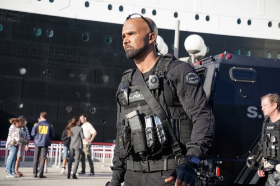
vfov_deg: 19.4
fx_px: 544
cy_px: 93
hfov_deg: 28.9
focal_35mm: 70
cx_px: 140
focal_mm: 70
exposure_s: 1/400
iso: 320
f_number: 8
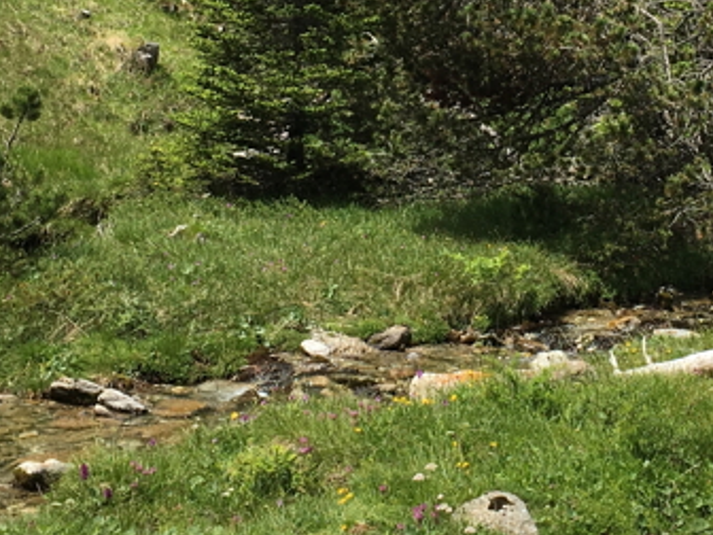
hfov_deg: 21.1
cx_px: 536
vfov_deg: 15.7
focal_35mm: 92
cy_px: -23
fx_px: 1895
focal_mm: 4.15
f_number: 2.2
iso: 25
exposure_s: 1/1425
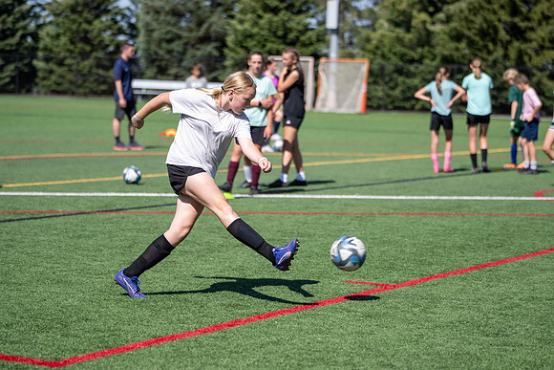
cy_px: 192
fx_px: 1745
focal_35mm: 113
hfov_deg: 18.0
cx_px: 275
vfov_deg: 12.1
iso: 64
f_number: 2.8
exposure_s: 1/800
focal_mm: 102
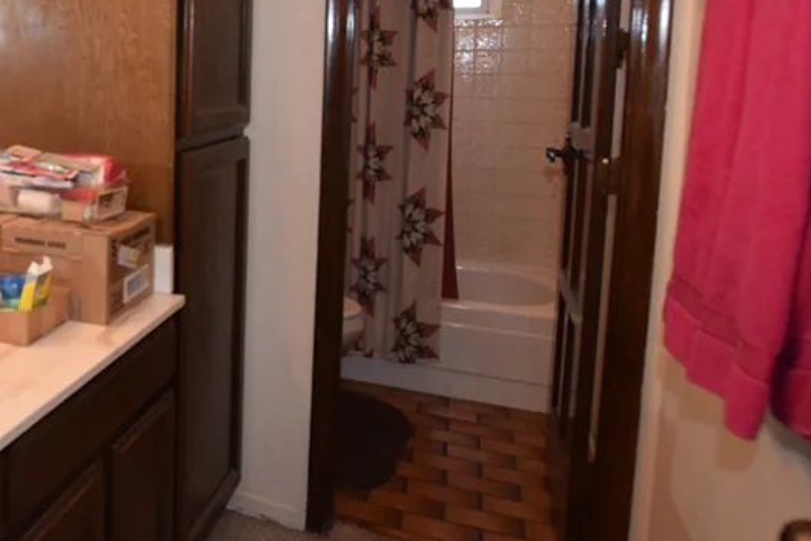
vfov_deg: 38.5
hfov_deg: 49.0
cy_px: 138
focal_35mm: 33
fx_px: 754
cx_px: 49
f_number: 5.6
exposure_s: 1/125
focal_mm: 11.5
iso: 800
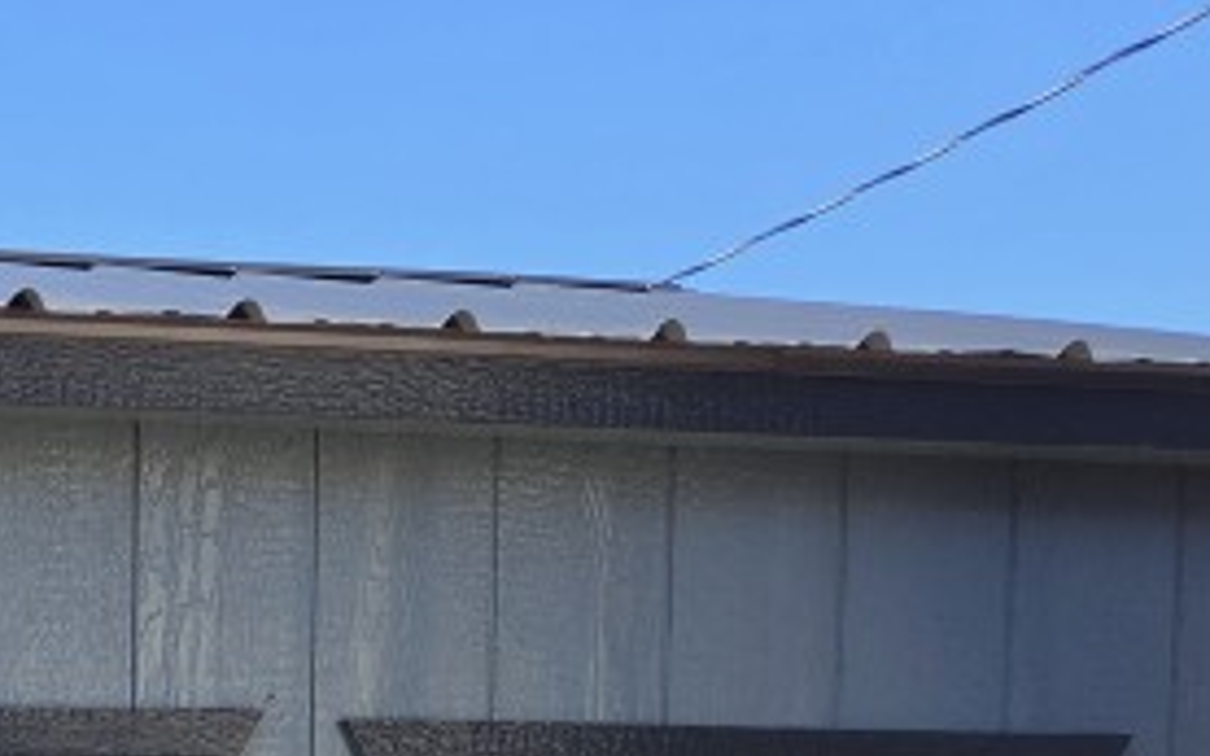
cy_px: 1490
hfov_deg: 20.3
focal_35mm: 90
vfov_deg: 12.8
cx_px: -524
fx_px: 2967
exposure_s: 1/2198
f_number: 1.8
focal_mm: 5.4
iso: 80
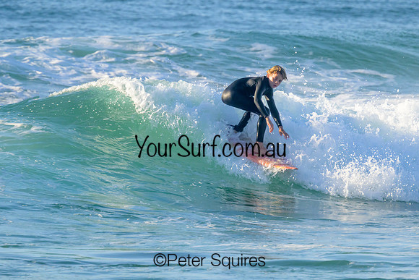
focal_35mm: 844
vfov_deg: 1.6
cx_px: 223
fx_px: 9822
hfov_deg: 2.4
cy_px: 111
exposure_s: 1/2000
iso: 1400
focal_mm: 700
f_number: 11
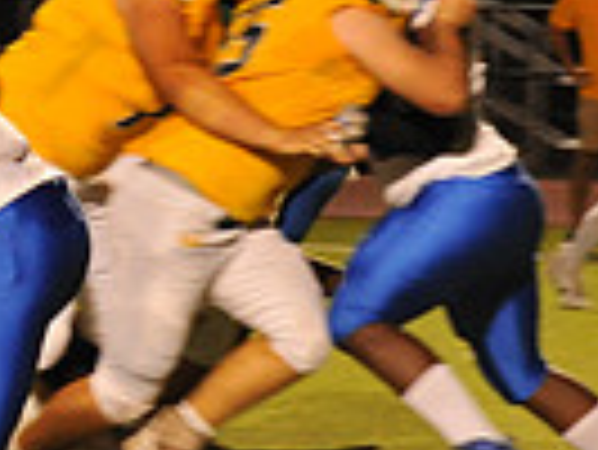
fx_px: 9769
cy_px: 135
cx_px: -594
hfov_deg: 3.5
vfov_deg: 2.6
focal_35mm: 565
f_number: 7.1
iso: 3200
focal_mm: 135
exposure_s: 1/160
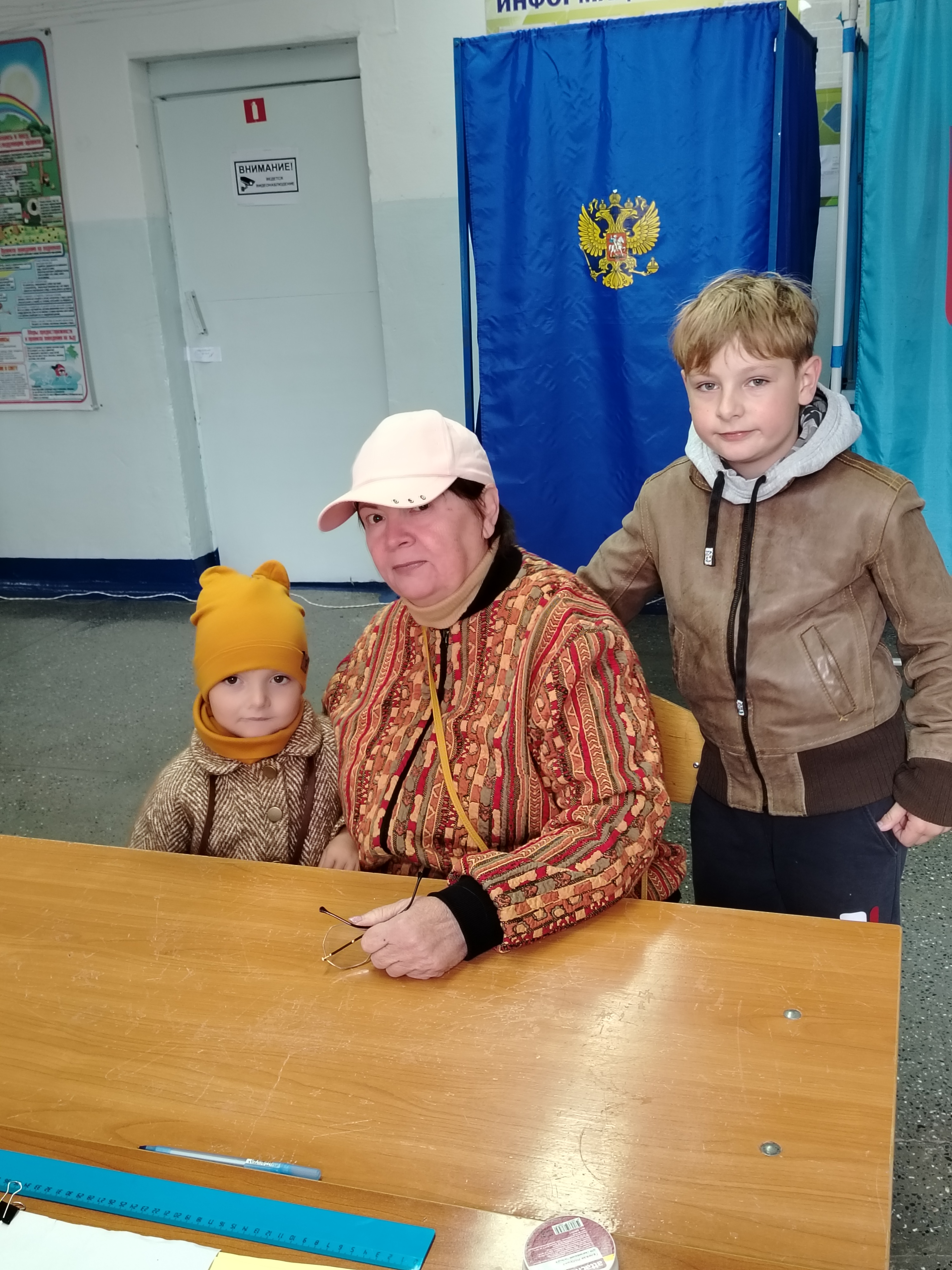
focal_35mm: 36
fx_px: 1320
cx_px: 476
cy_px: 635
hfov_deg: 39.7
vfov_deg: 51.4
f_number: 1.75
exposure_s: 1/33.3
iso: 681
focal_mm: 5.25
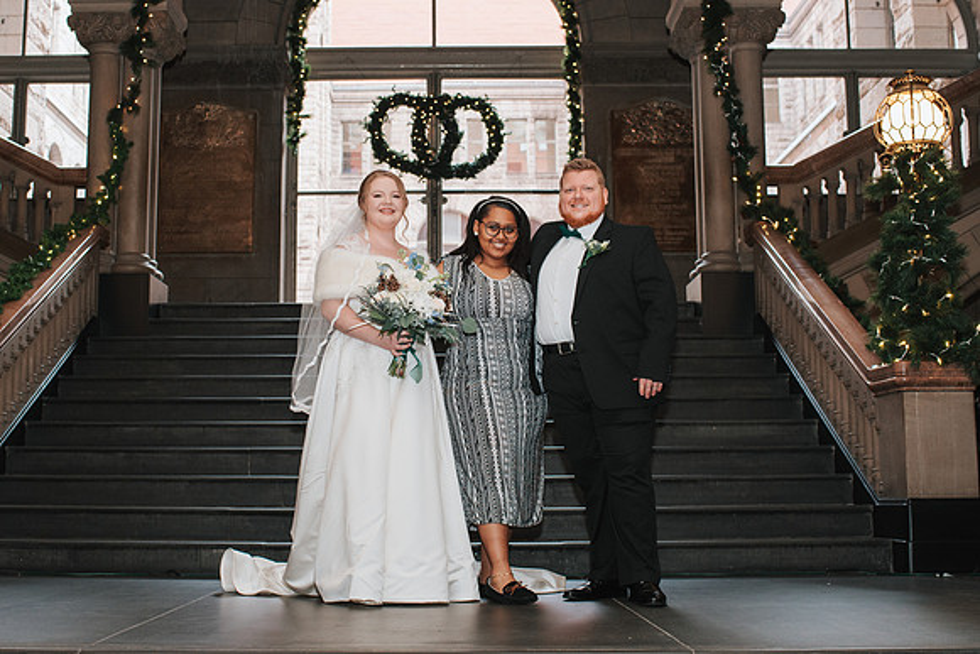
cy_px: 306
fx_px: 1325
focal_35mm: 49
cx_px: 423
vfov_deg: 27.7
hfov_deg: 40.5
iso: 1000
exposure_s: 1/200
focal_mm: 35
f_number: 3.5
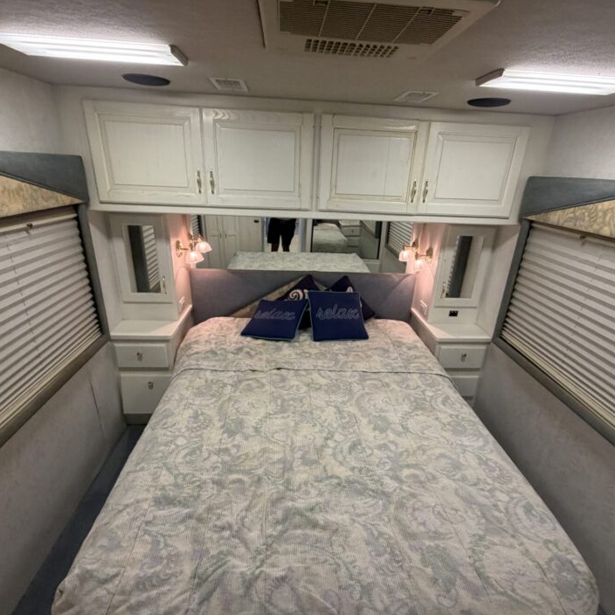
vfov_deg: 80.7
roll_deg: -0.2
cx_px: 316
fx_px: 362
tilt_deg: -21.1
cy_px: 312
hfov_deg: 80.7
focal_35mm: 18
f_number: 2.2
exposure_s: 1/60
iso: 250
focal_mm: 2.22
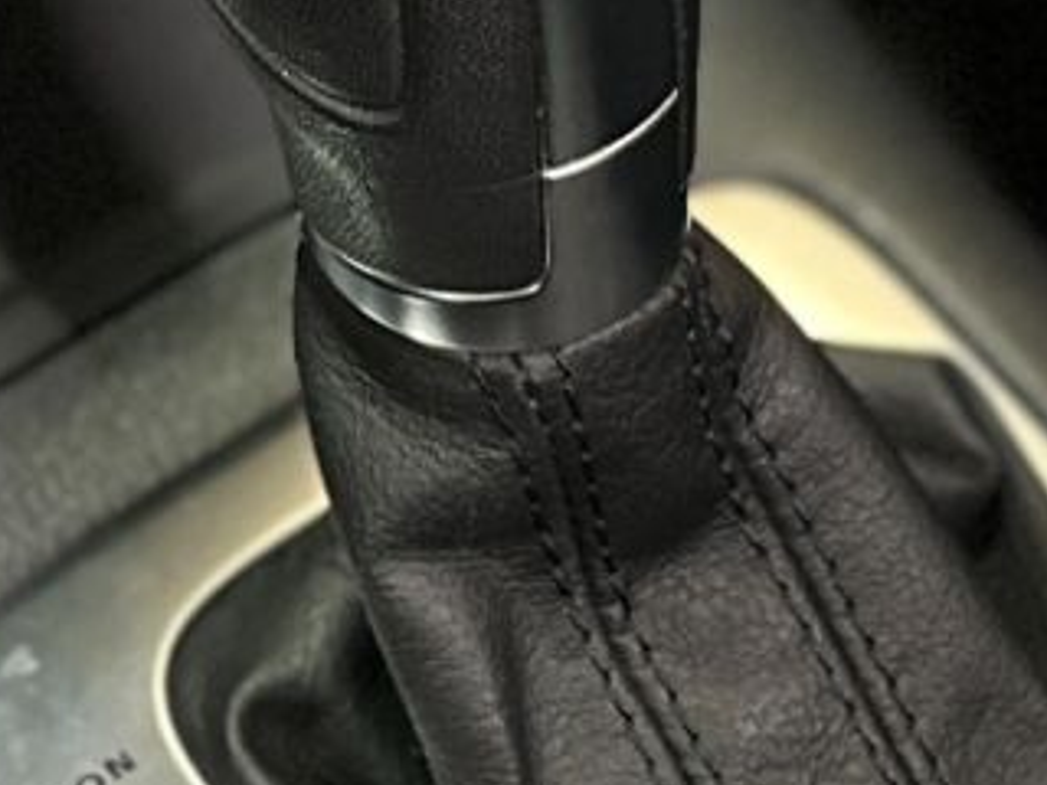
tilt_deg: -42.4
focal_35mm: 144
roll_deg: -0.3
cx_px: 425
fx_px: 4355
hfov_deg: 13.7
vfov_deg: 10.2
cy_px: -134
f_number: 1.78
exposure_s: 1/60
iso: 640
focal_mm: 6.86
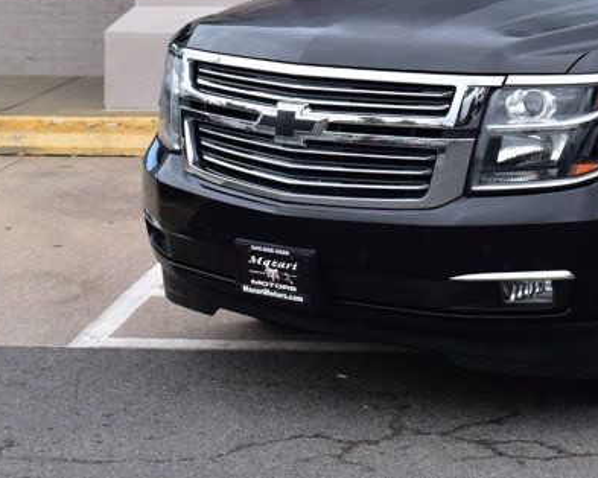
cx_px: 540
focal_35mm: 110
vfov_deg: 13.7
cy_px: -40
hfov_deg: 17.2
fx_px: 1946
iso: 400
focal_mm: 30
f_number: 10
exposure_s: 1/250
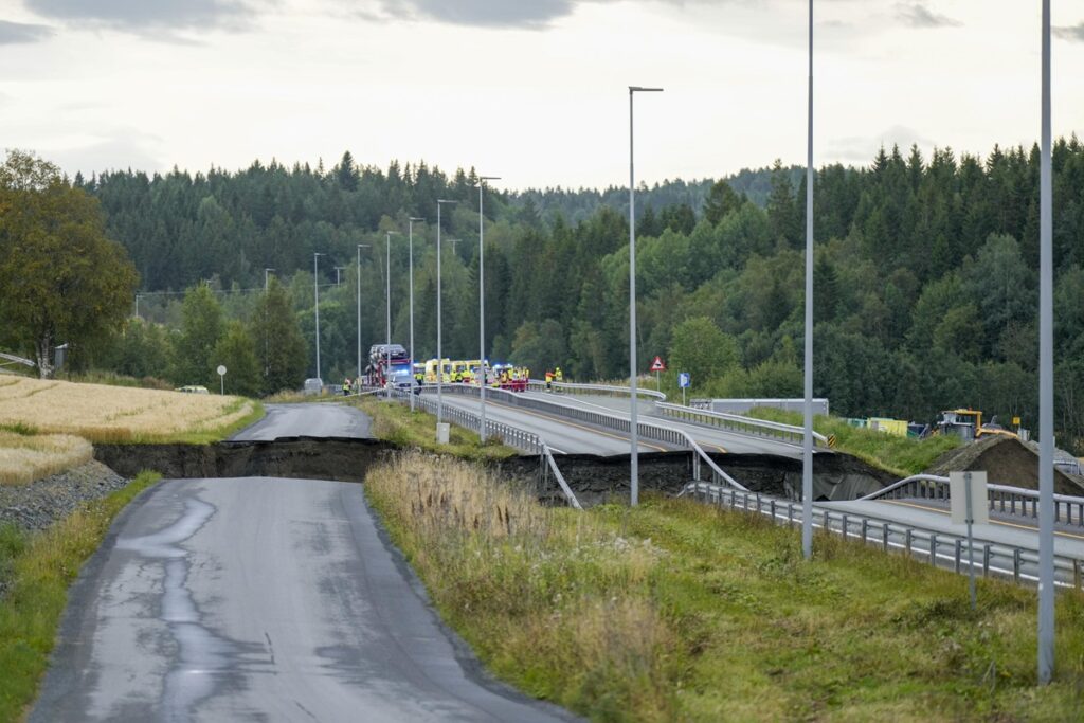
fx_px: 6023
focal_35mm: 200
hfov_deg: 10.3
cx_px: 542
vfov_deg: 6.9
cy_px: 362
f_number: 2.8
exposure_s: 1/1000
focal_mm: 200
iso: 500
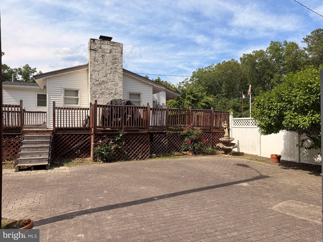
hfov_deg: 71.6
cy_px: 121
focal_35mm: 24
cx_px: 162
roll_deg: -0.1
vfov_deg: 56.8
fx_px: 224
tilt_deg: +0.6
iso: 80
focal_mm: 6.76
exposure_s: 1/4167
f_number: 1.78
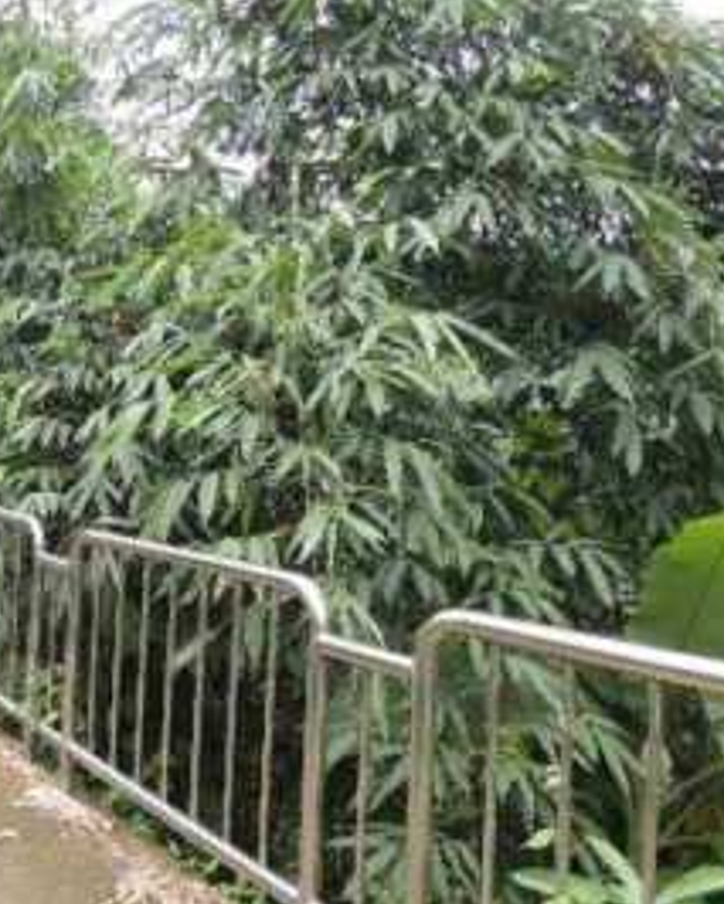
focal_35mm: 36
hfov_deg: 39.7
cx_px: 155
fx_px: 964
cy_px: 404
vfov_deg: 50.2
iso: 100
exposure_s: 1/320
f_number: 2.8
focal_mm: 4.3
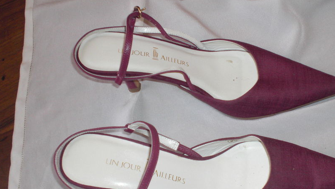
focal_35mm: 52
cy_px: 120
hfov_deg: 39.6
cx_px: 206
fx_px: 462
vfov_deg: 23.0
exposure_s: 1/60
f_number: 3.1
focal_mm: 6.3
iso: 200
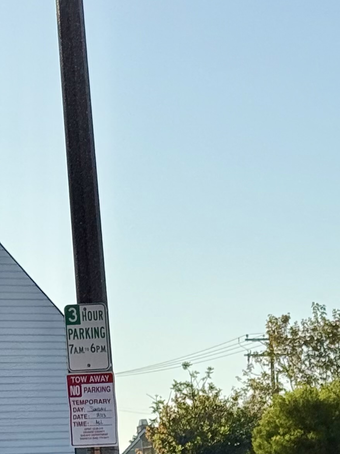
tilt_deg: -3.0
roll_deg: +3.0
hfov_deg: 8.6
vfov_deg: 11.5
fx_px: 2175
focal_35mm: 166
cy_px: 653
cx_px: 587
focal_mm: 6.76
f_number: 1.78
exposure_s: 1/2208
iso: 64
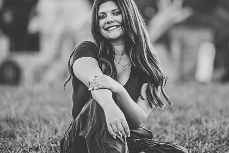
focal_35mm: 241
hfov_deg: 8.5
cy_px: 68
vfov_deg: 5.7
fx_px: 1533
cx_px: 120
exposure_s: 1/125
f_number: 2.8
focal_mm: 175
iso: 640
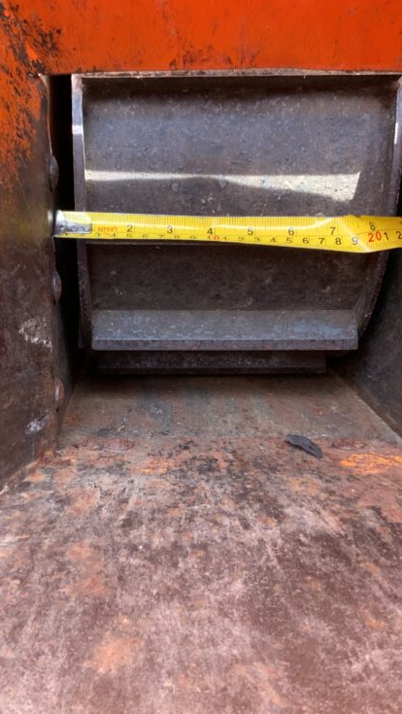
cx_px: 137
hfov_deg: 27.0
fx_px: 833
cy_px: 352
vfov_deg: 46.4
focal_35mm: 44
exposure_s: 1/60
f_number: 1.8
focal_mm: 3
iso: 80
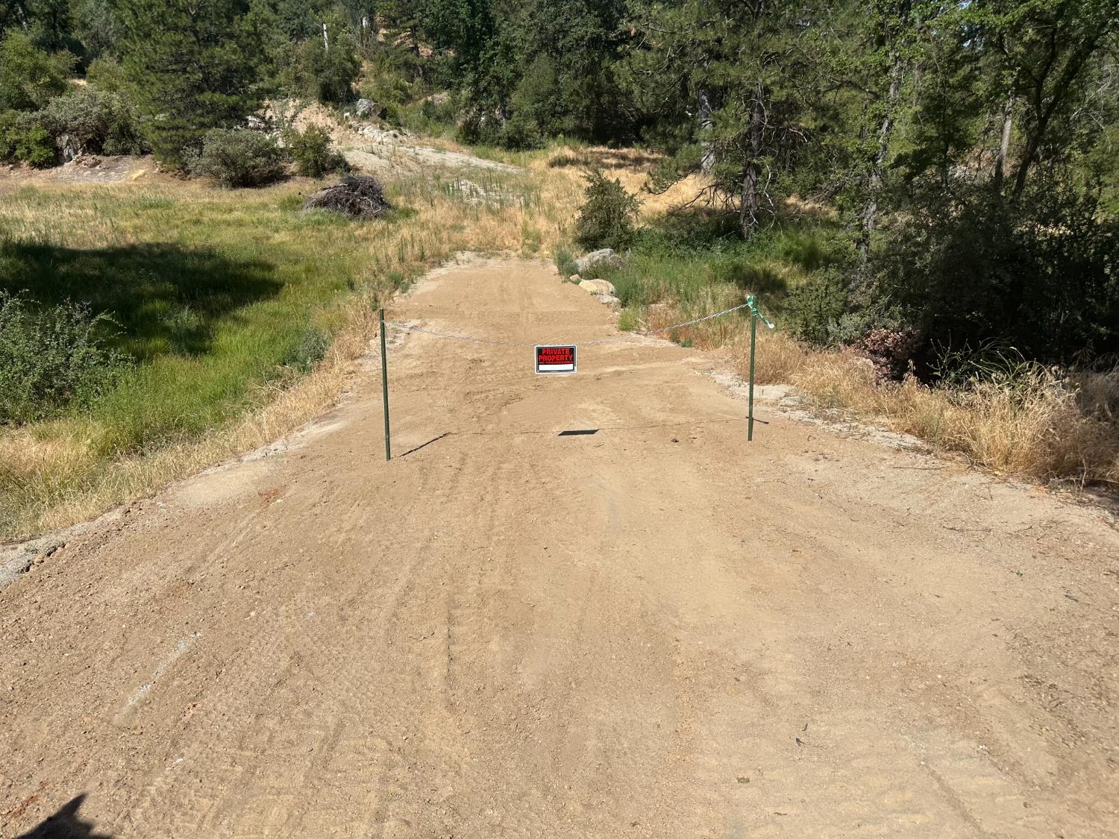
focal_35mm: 24
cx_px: 560
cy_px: 420
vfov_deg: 56.8
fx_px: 776
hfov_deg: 71.6
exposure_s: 1/5848
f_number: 1.78
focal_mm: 6.86
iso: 80
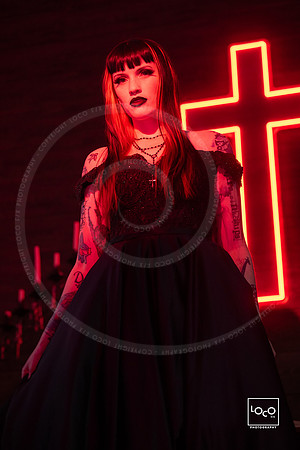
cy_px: 225
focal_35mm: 82
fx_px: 1025
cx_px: 150
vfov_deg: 24.8
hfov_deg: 16.7
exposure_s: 1/200
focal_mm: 82
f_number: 2.5
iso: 1600
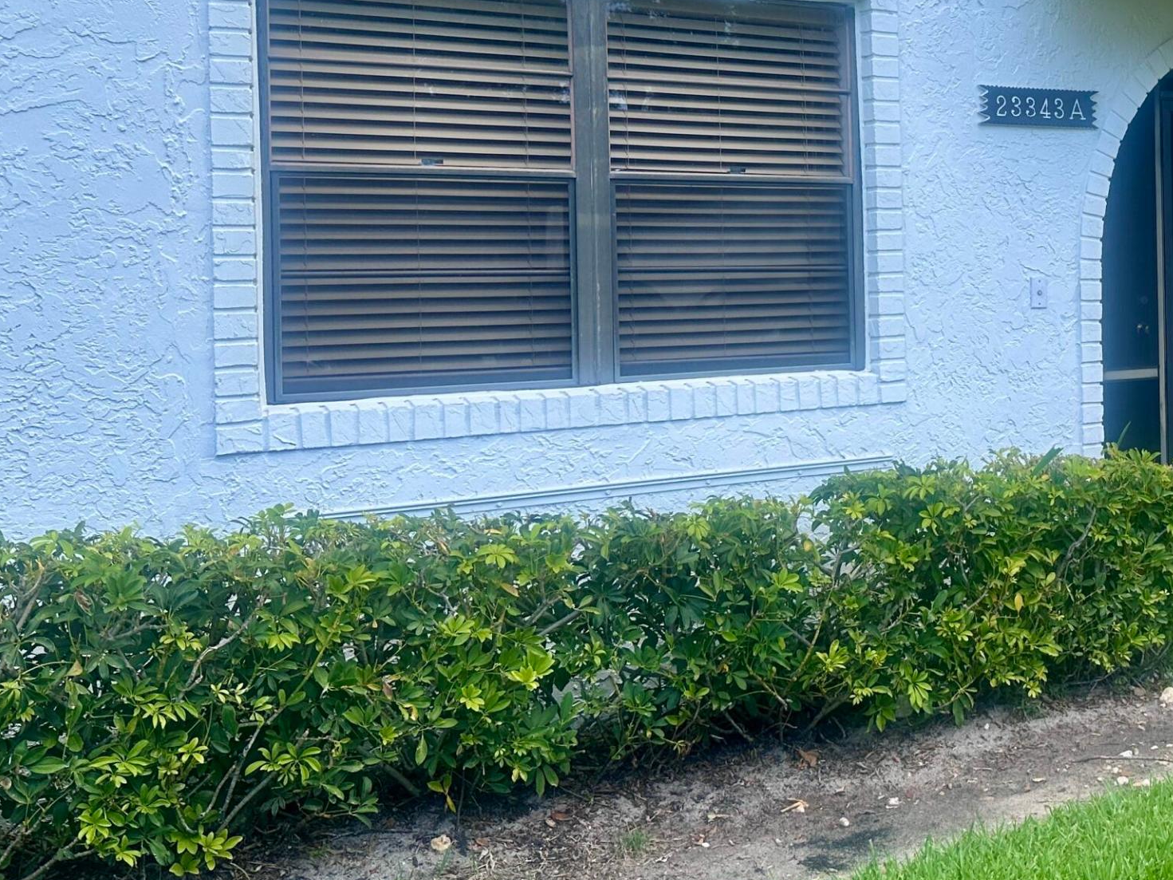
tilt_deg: +1.2
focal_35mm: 47
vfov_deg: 30.6
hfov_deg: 37.6
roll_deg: +0.9
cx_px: 1069
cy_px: 267
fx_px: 1593
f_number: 1.78
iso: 80
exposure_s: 1/1227
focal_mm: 6.86
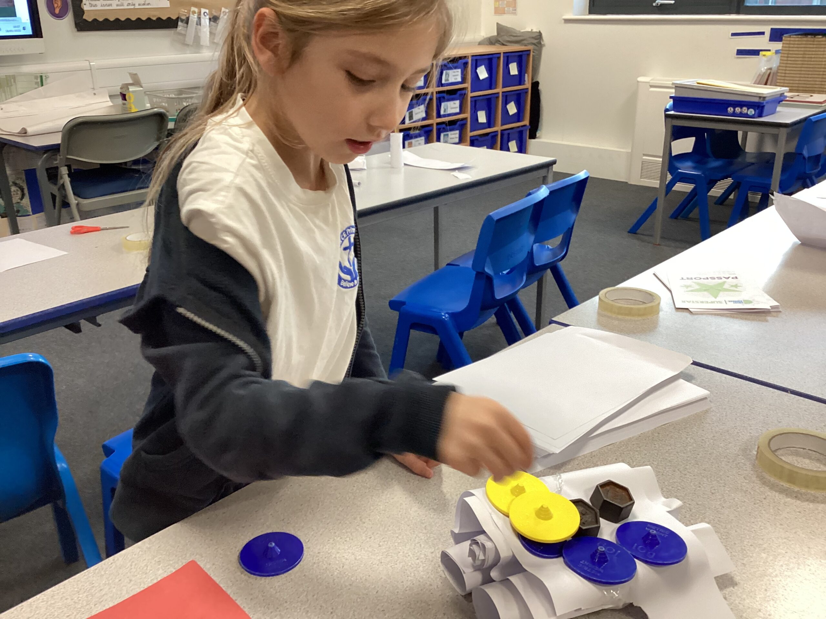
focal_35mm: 31
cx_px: 413
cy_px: 310
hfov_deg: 58.4
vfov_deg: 45.4
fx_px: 740
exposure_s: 1/60
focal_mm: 3.3
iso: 160
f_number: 2.4
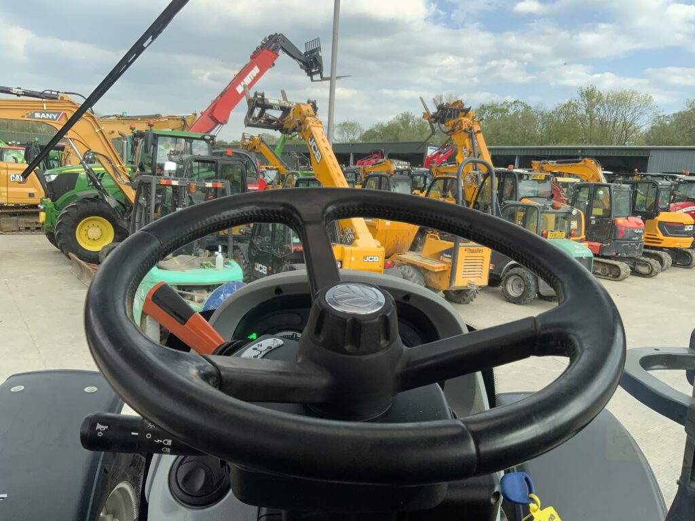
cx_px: 348
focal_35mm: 29
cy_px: 260
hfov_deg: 61.7
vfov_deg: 48.2
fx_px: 582
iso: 16
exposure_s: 1/391
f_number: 1.8
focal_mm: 3
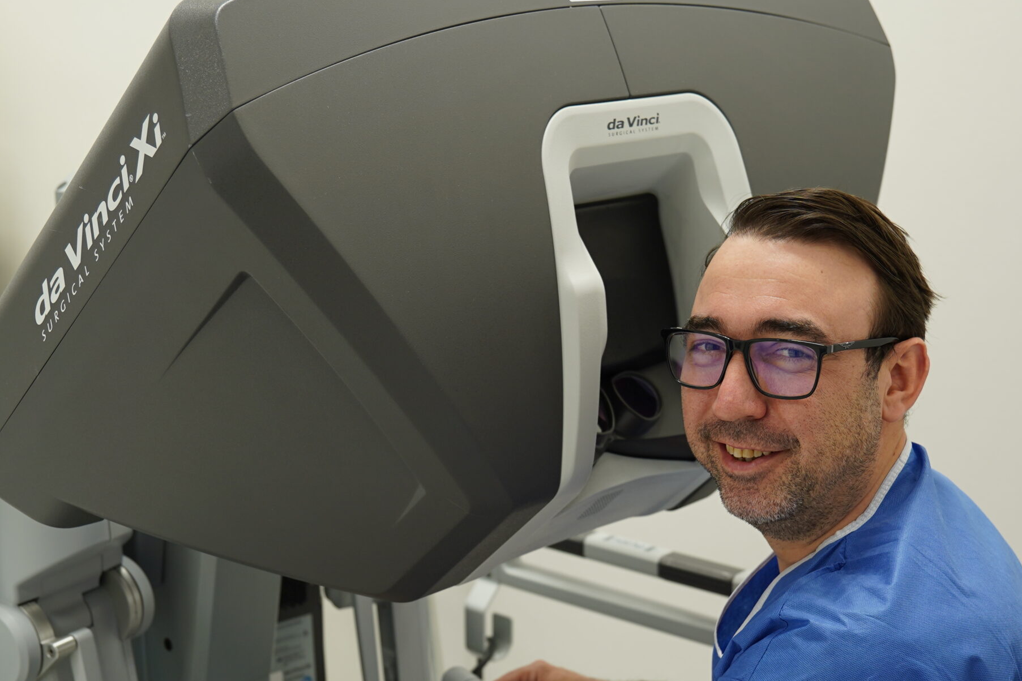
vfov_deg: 22.1
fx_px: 1731
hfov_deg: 32.9
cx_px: 525
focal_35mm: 61
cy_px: 477
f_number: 2.8
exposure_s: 1/50
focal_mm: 29
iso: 125
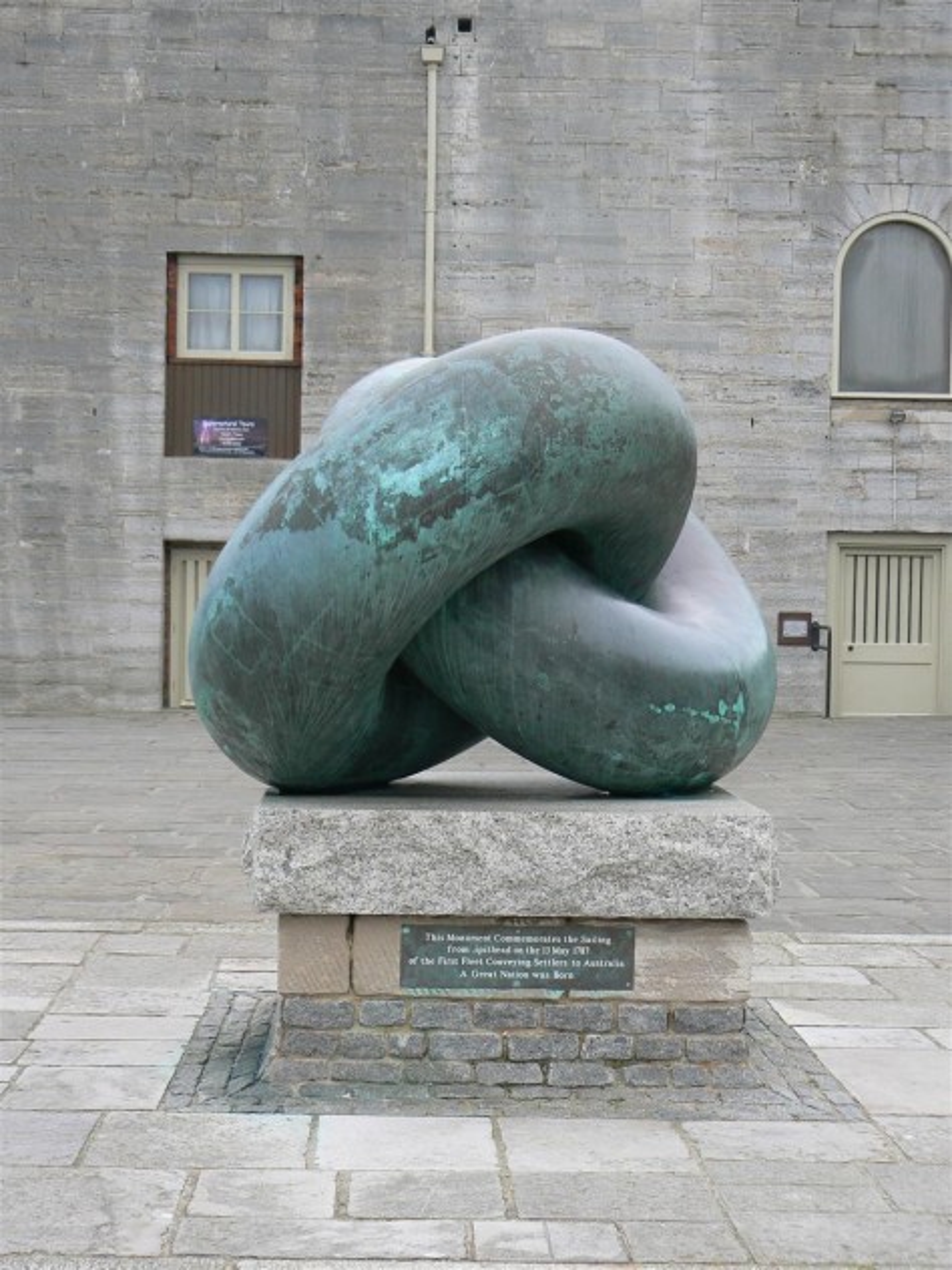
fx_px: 2310
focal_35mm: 63
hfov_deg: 23.3
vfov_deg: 30.7
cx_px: 476
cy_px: 635
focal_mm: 10.5
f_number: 4
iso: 80
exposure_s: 1/125
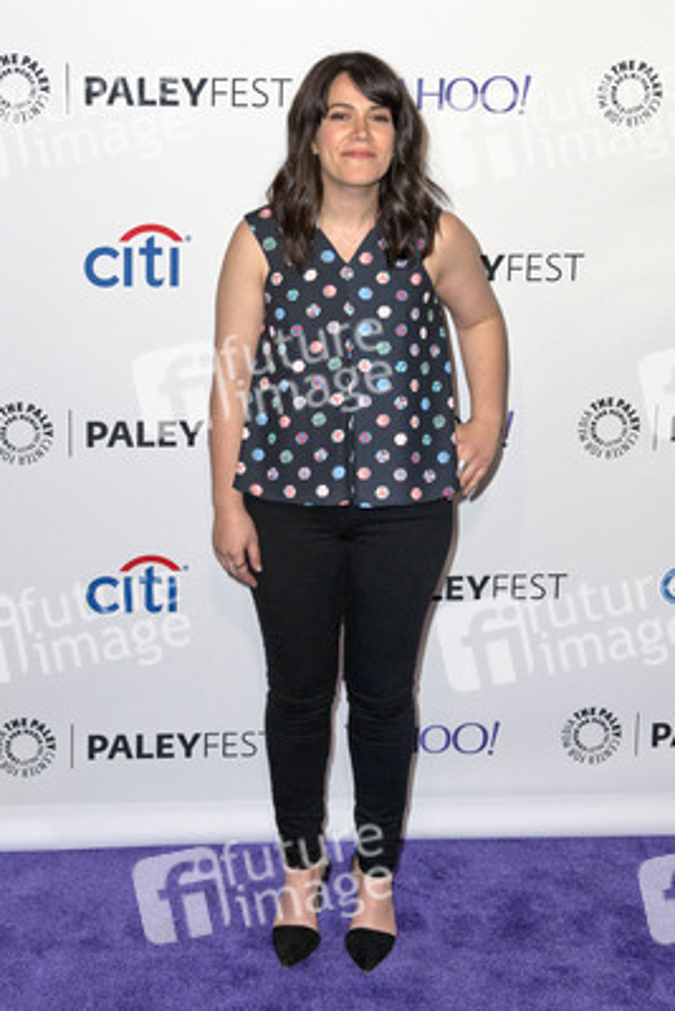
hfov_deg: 31.9
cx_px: 338
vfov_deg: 46.4
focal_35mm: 42
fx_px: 1180
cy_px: 506
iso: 500
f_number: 4
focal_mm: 42
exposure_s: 1/400
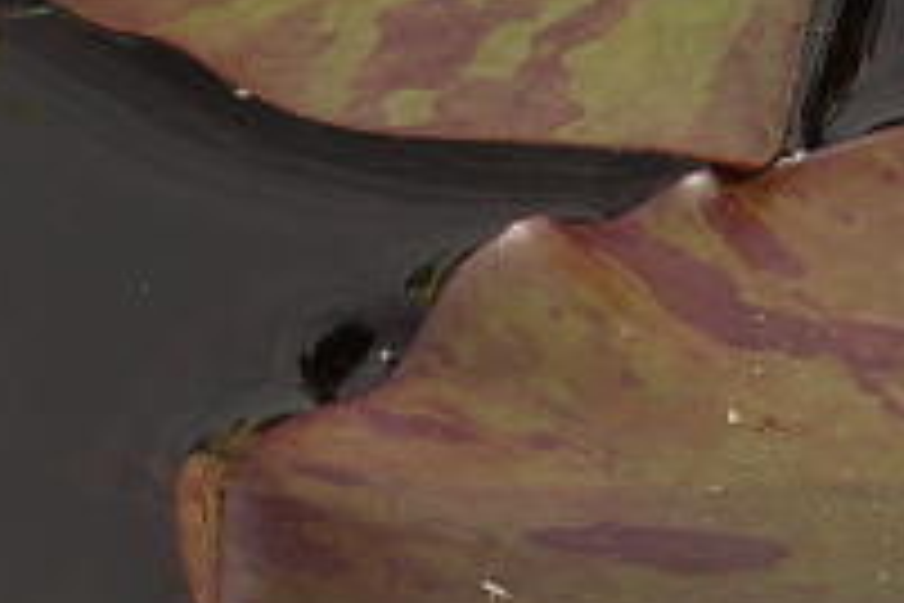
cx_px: -423
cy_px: -594
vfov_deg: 1.5
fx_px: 22448
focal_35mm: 894
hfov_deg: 2.3
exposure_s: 1/160
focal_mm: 100
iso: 250
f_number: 14
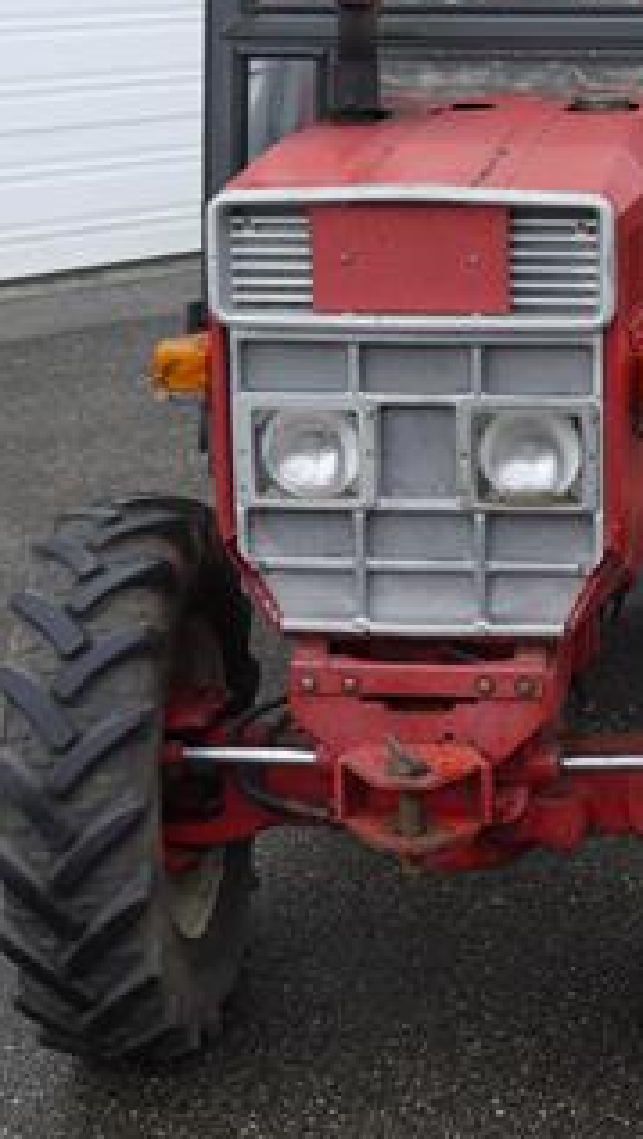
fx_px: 2388
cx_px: 627
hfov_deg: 15.1
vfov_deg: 26.6
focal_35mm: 79
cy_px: 363
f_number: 4.5
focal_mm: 18
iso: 160
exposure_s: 1/160
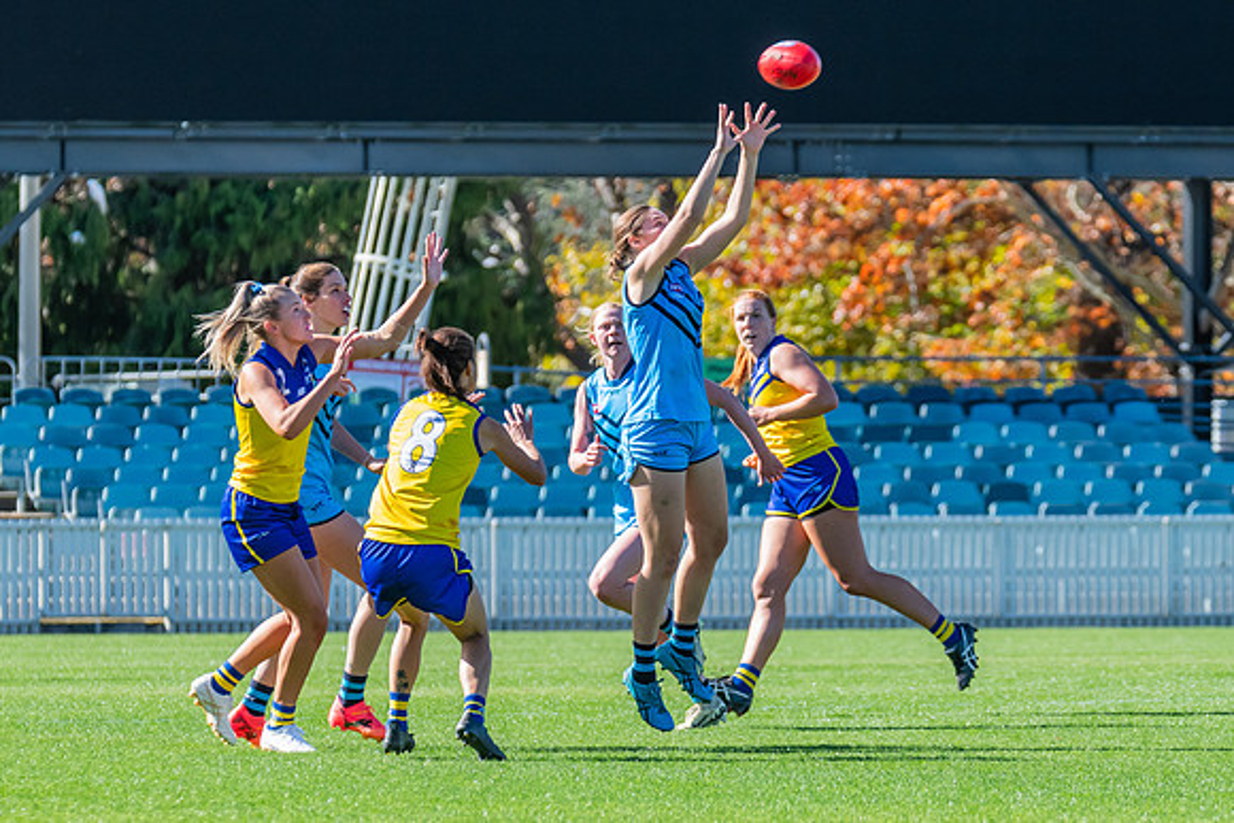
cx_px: 704
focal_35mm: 403
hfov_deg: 5.1
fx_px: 13813
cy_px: 470
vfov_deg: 3.4
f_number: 6.3
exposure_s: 1/1250
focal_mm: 250
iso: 800
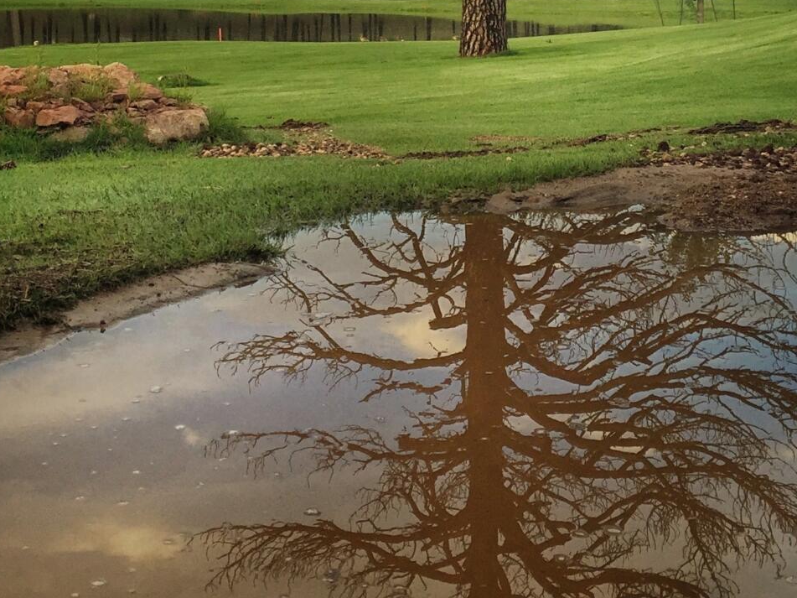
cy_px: 29
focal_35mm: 61
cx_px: 379
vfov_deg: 23.2
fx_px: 1404
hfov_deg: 31.7
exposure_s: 1/380
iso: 32
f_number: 2.2
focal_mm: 4.15
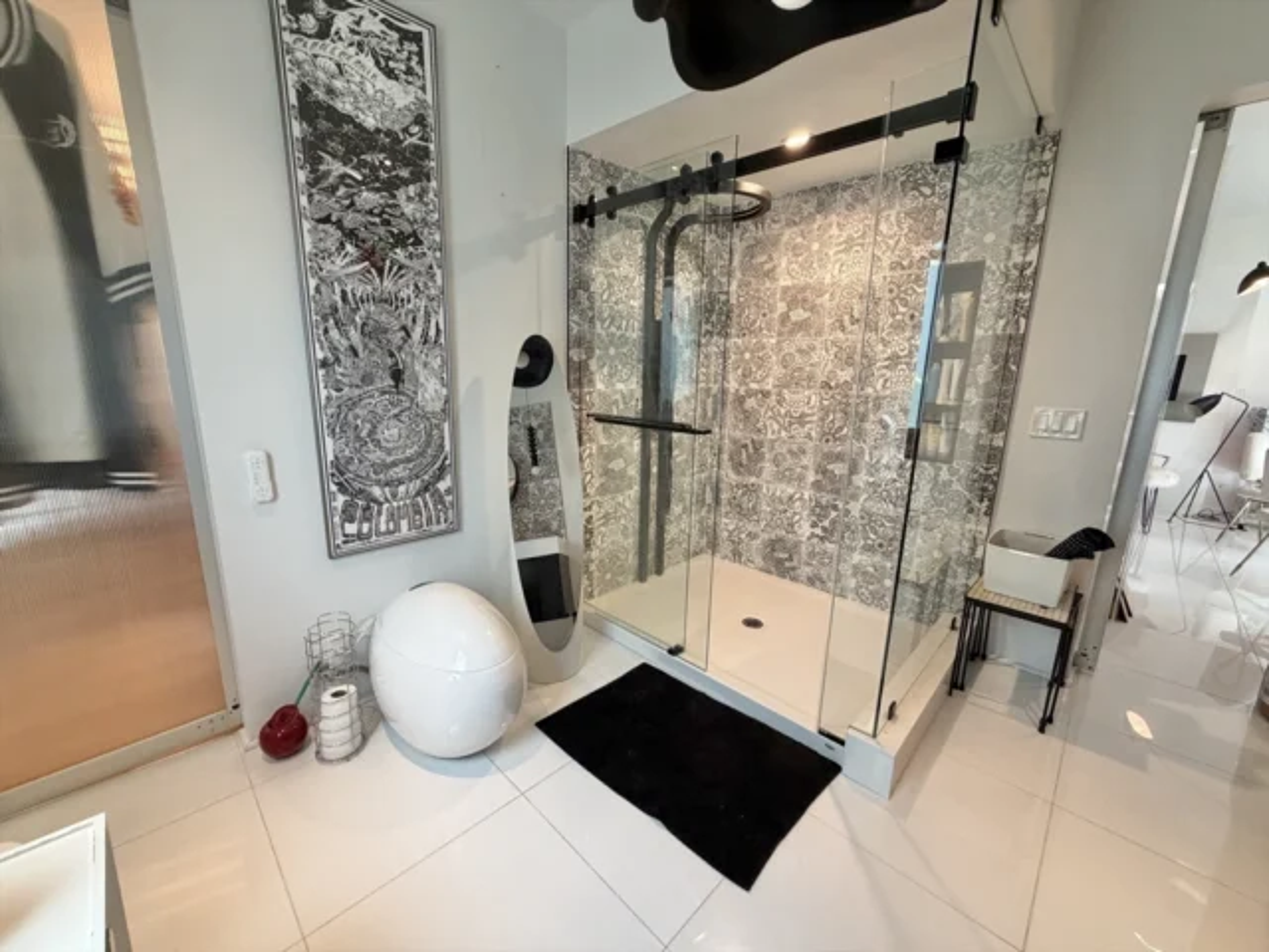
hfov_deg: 102.1
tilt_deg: -11.4
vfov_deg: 85.7
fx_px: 513
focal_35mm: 14
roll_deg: -0.3
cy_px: 476
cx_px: 634
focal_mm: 2.22
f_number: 2.2
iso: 250
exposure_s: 1/120
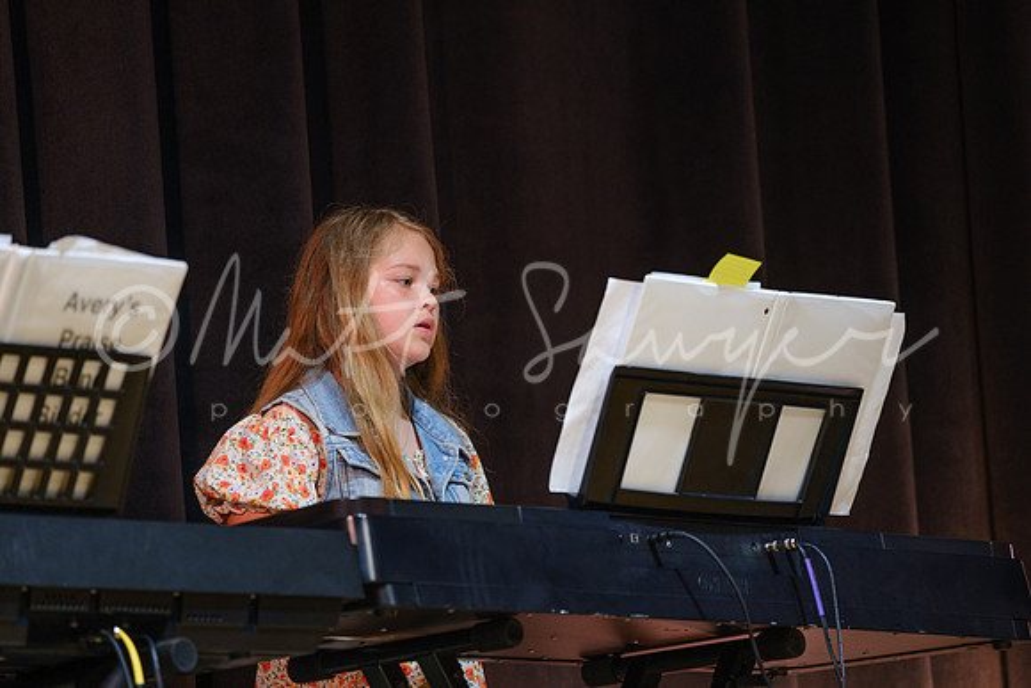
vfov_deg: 13.0
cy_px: 344
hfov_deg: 19.3
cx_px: 516
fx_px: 3026
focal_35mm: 106
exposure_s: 1/60
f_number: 2.8
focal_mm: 66
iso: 1250
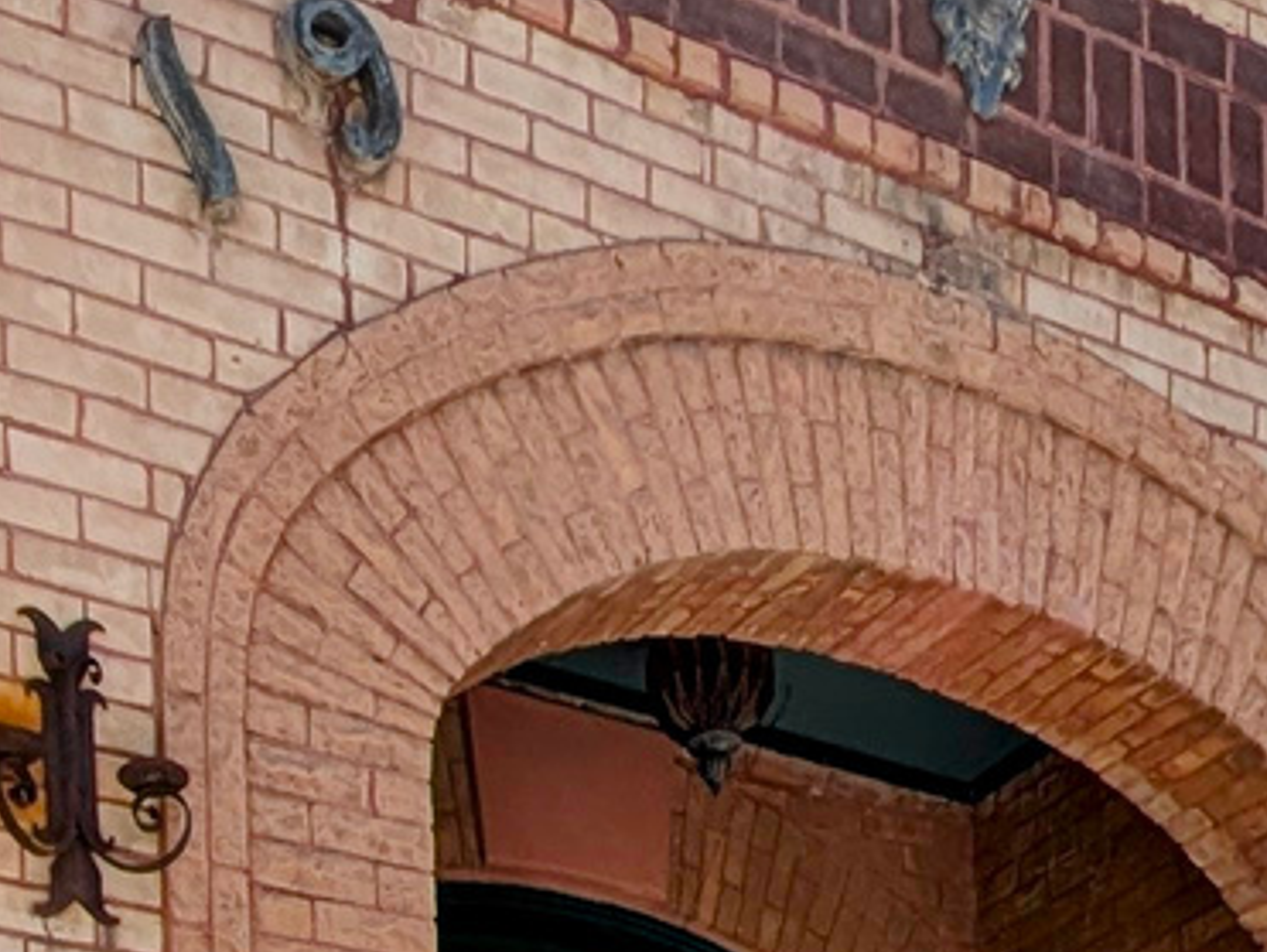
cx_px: 519
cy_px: 2150
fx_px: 2418
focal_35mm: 66
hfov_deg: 29.3
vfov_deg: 15.3
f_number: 1.95
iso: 41
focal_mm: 2.23
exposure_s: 1/1859
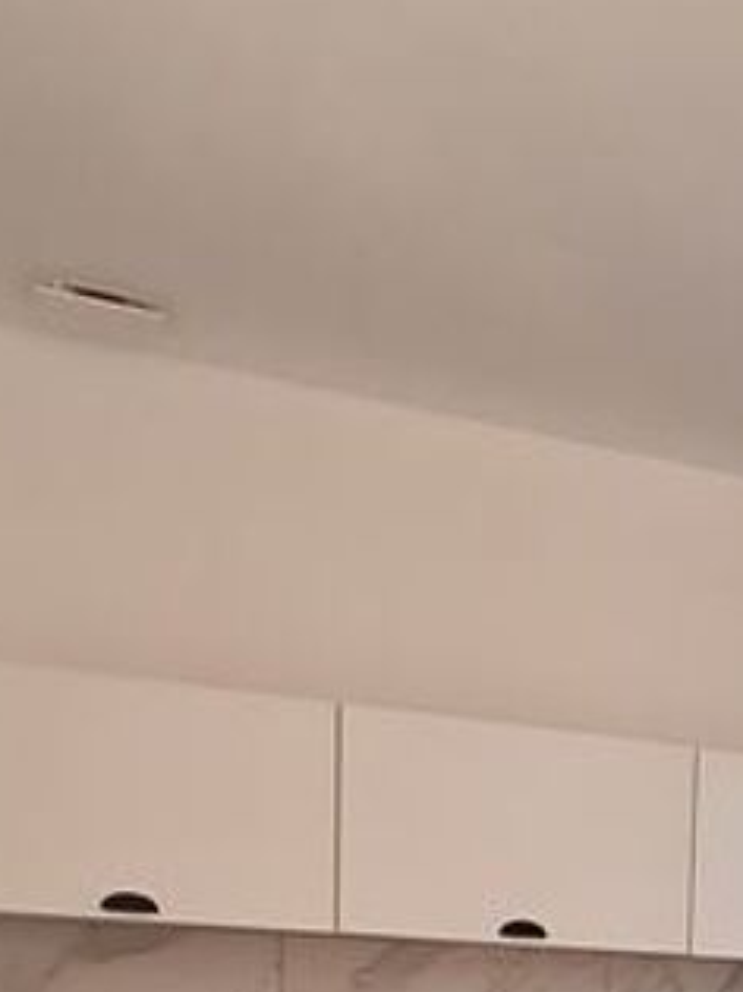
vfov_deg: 30.4
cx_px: 1048
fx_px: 1575
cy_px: 1148
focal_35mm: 55
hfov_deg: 22.7
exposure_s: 1/50
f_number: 2.2
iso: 320
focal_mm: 1.74
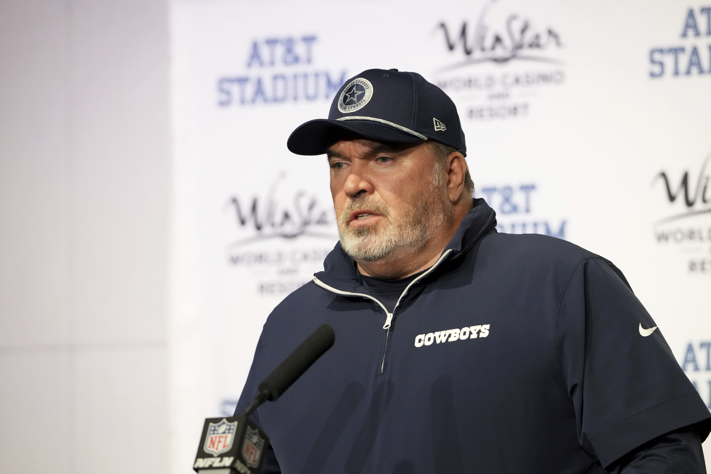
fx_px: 5925
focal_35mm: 300
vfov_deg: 4.6
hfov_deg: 6.9
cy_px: 237
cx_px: 356
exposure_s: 1/800
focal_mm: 300
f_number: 4
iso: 6400
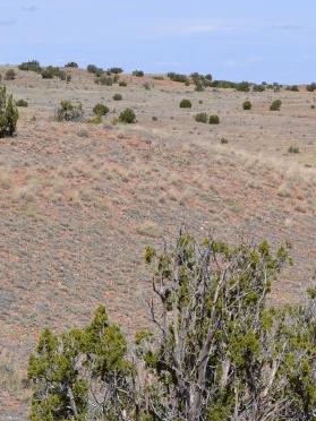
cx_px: 227
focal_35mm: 124
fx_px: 1509
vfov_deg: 15.9
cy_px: 219
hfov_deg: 11.9
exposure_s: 1/320
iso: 100
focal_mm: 40
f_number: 9
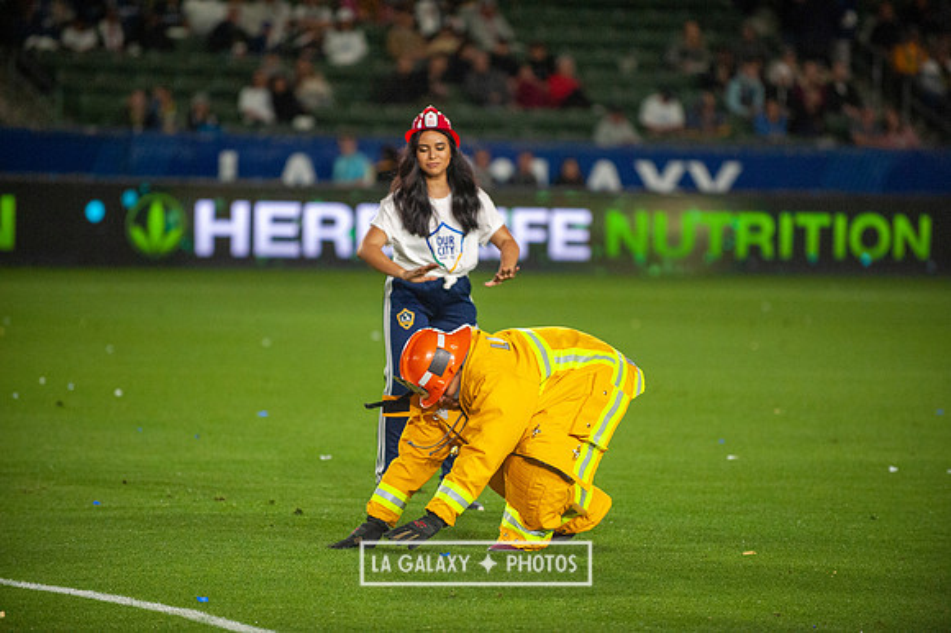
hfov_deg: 10.3
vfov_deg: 6.9
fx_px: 5280
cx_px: 476
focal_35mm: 200
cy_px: 316
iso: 3200
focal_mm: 200
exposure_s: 1/2500
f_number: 2.8
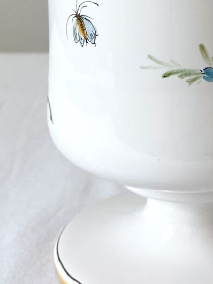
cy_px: -29
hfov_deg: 14.9
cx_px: 193
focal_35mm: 98
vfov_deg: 19.2
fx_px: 804
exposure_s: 1/121
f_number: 1.6
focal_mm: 5.1
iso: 50
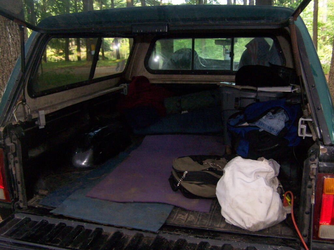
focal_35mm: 38
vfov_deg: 37.7
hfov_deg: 49.0
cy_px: 125
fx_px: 367
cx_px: 167
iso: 400
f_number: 2.8
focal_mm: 6.3
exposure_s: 1/60
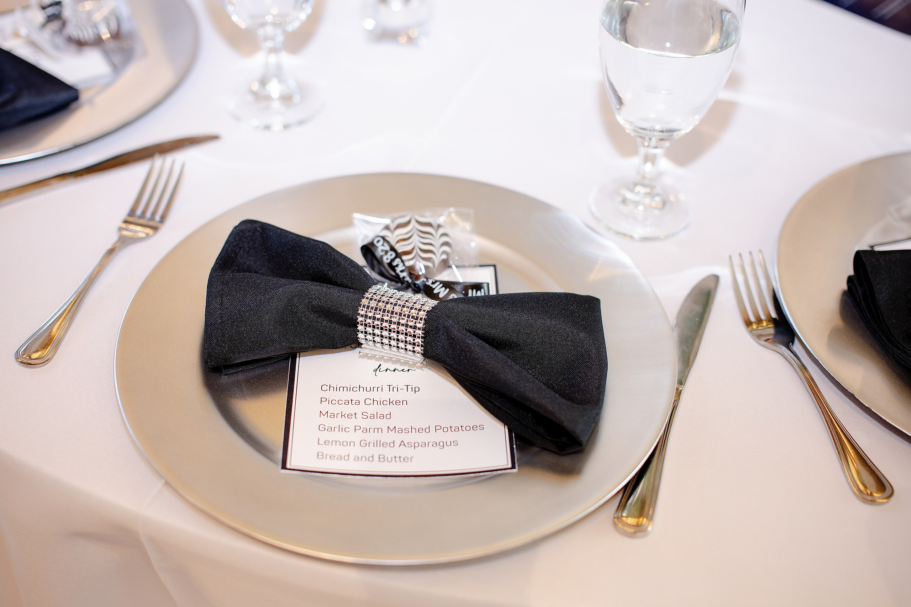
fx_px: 1265
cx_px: 456
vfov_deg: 27.0
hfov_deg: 39.6
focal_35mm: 50
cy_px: 304
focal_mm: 50
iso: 800
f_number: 2.2
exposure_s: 1/200
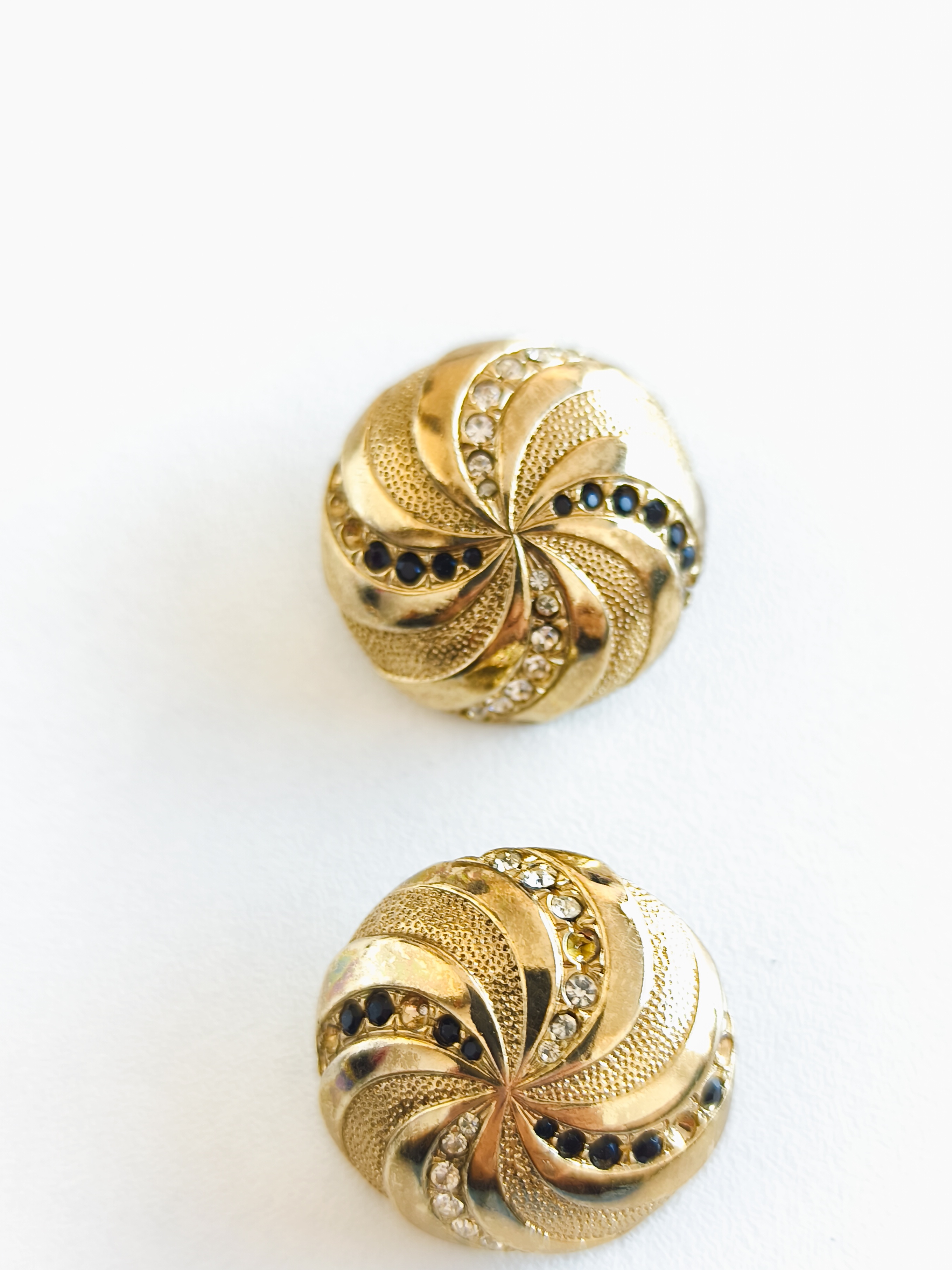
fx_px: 1320
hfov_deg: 39.6
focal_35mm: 36
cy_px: 713
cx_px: 526
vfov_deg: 51.2
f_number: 1.65
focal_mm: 6.14
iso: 50
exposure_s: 1/10
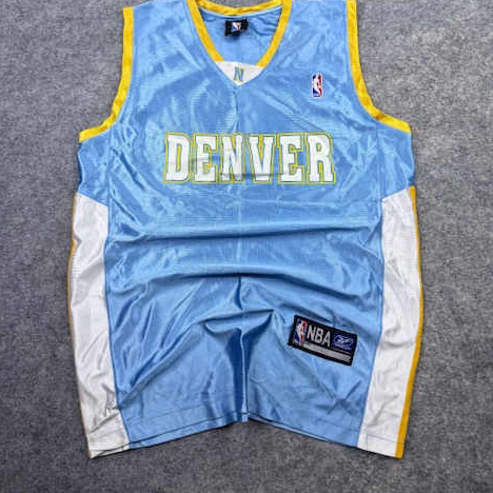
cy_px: 198
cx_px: 241
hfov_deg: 55.6
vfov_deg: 55.2
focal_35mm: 29
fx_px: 467
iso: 64
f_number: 1.78
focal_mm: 6.76
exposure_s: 1/268
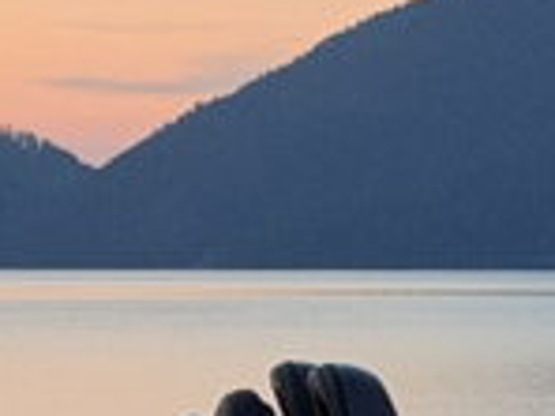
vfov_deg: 4.4
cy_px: 543
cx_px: -98
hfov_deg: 5.9
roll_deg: +0.1
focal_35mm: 333
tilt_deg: -3.4
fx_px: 5339
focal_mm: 6.76
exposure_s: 1/40
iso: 320
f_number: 1.78
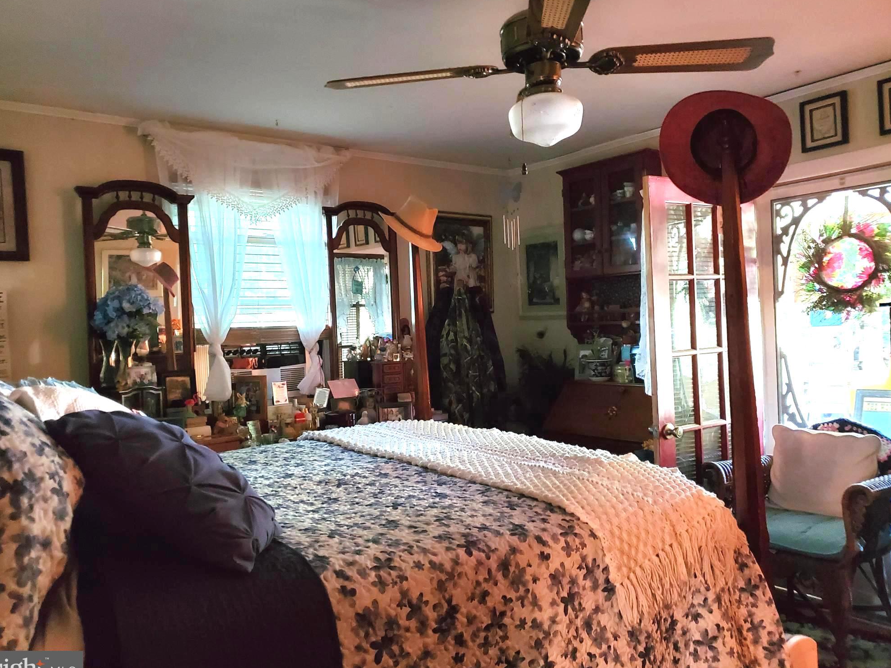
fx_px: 695
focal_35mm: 27
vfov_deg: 51.4
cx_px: 433
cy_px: 341
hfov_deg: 65.3
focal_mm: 4.3
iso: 640
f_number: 1.5
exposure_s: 1/12
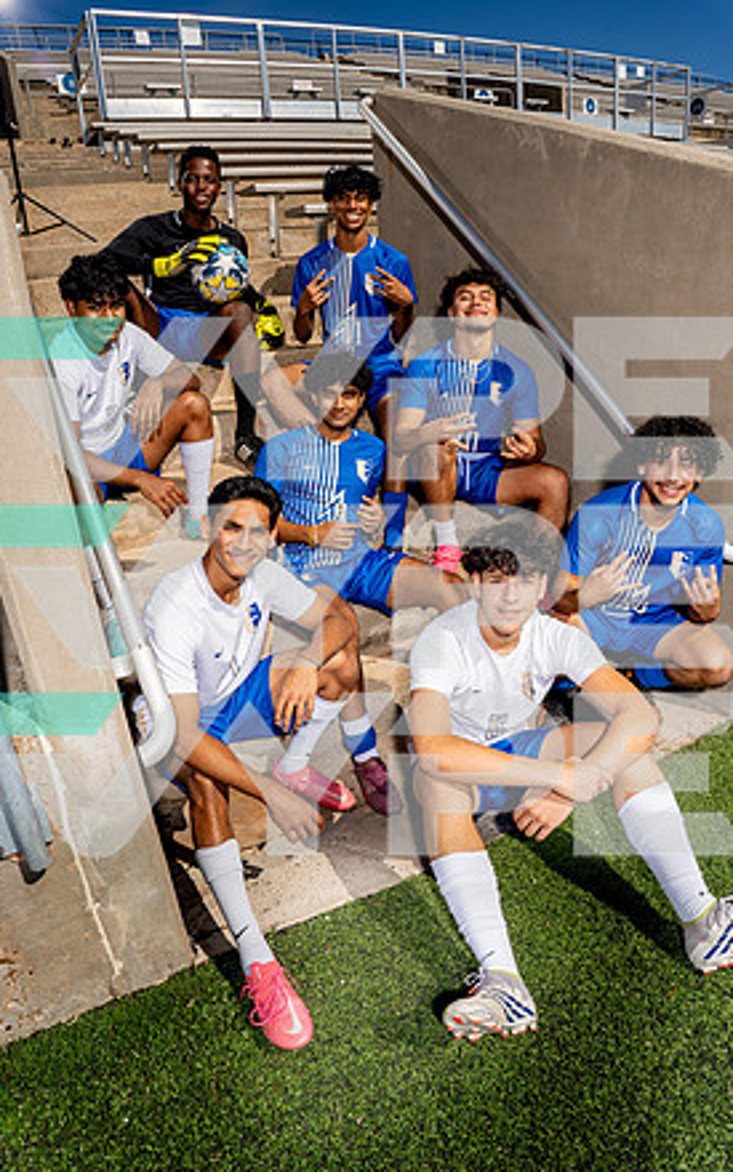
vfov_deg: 74.8
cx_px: 363
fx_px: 767
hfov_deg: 51.1
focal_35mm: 24
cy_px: 589
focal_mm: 23
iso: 100
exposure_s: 1/250
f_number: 14
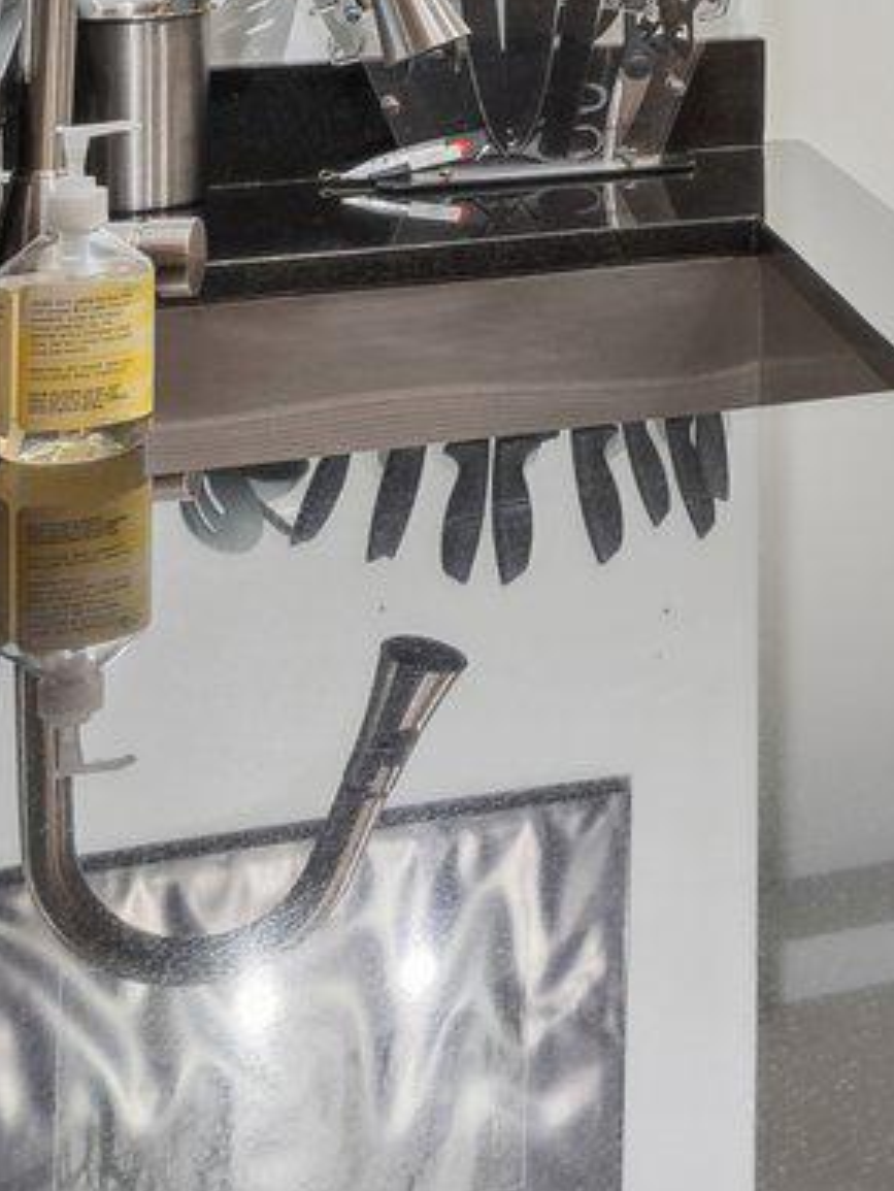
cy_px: -299
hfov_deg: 12.6
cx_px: 2119
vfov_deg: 19.8
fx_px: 3166
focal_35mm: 92
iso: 100
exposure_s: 1/2
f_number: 7.1
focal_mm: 18
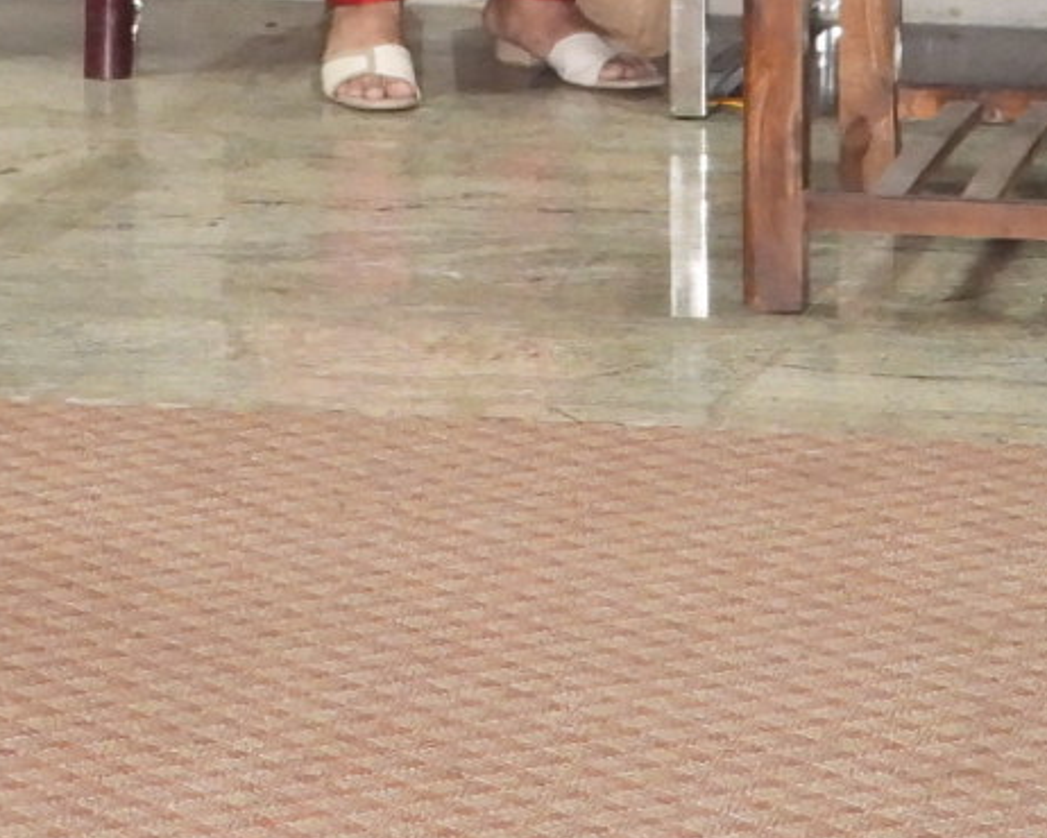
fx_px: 7440
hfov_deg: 8.0
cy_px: -394
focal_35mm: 240
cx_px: 410
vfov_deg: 6.4
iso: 450
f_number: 3.2
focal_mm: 9
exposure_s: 1/30
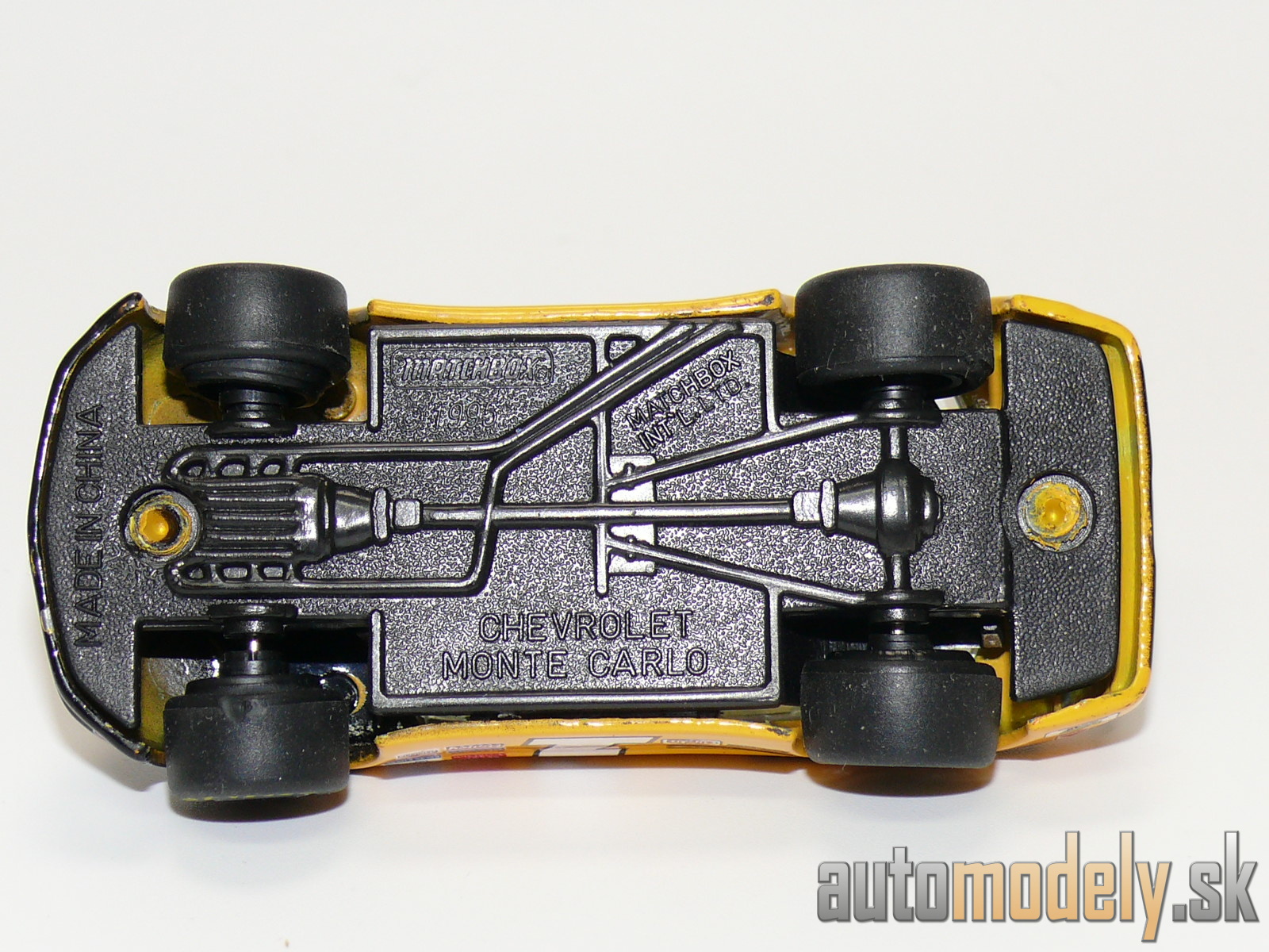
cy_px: 476
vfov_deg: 12.8
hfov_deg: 17.0
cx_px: 634
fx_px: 4252
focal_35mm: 116
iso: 100
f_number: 4
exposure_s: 1/30
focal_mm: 14.3
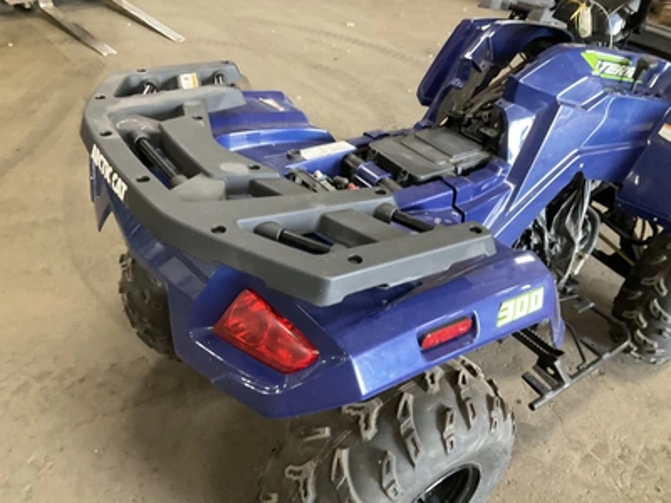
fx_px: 562
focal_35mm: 29
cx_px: 336
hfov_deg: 61.7
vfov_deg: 48.2
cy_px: 252
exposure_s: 1/40
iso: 250
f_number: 1.8
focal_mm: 3
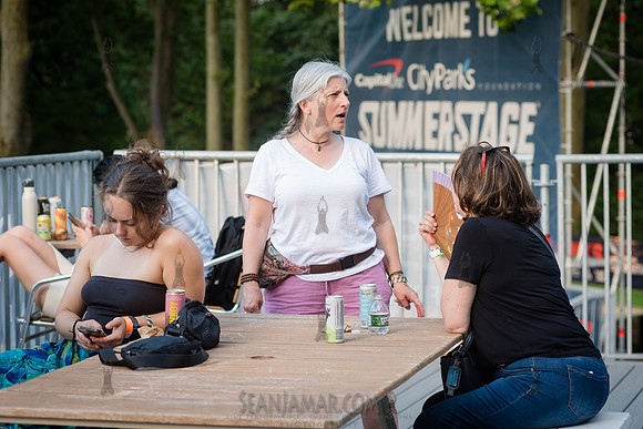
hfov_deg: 20.6
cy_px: 192
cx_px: 318
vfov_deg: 13.8
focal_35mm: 99
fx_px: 1771
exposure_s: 1/200
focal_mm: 86
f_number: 4
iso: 1000
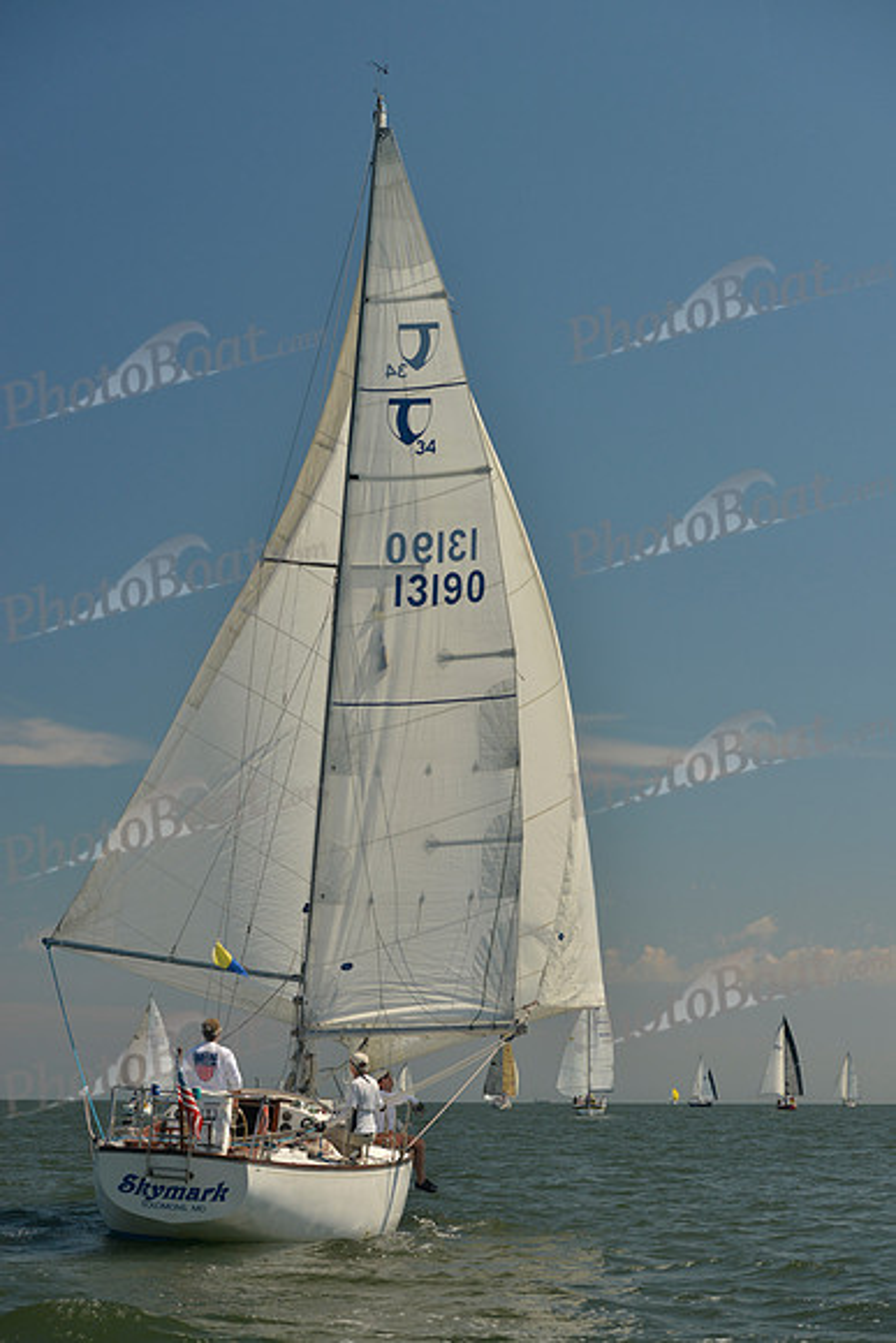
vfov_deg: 28.8
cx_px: 448
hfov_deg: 19.5
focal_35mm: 70
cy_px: 672
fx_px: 2612
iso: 200
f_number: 7.1
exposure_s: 1/800
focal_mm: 70
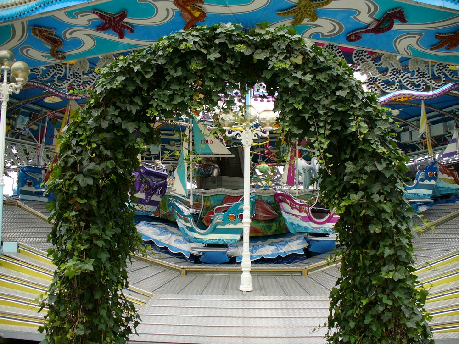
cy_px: 172
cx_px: 230
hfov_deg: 50.1
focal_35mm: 37
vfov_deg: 38.7
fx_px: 491
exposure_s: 1/250
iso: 80
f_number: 2.8
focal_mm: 6.1
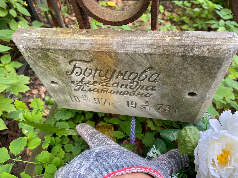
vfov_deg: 53.1
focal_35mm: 26
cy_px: 89
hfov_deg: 67.3
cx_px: 119
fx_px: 179
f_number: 1.8
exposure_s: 1/122
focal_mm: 4.25
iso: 80
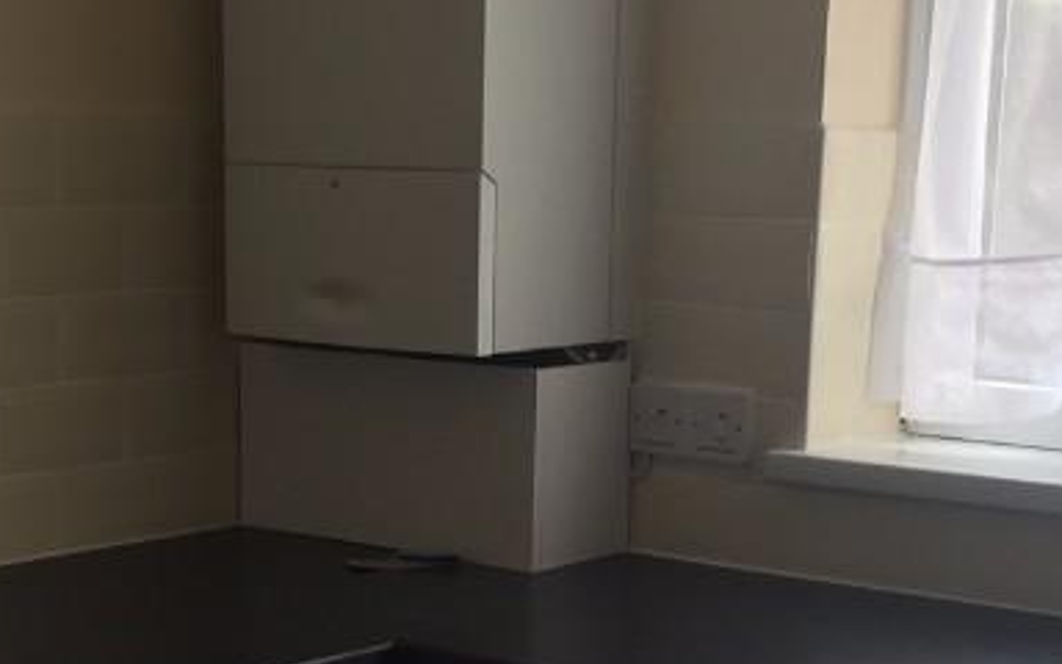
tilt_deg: -11.8
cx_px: 409
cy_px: 653
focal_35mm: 82
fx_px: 2373
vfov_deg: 15.6
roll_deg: -1.4
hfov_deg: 25.2
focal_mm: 4.15
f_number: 2.2
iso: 40
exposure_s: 1/100
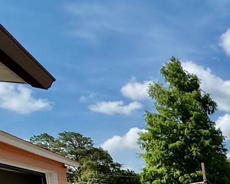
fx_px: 347
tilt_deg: -6.7
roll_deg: +1.7
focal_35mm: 51
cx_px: 396
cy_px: 240
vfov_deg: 25.5
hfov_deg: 23.2
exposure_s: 1/3891
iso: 50
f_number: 2.2
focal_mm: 2.22
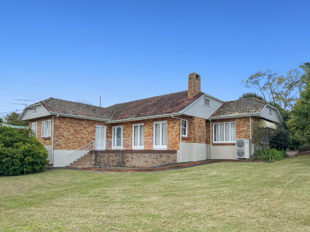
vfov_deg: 53.1
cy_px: 116
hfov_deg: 67.3
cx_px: 155
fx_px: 233
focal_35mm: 26
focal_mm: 5.7
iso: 50
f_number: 1.5
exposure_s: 1/2513
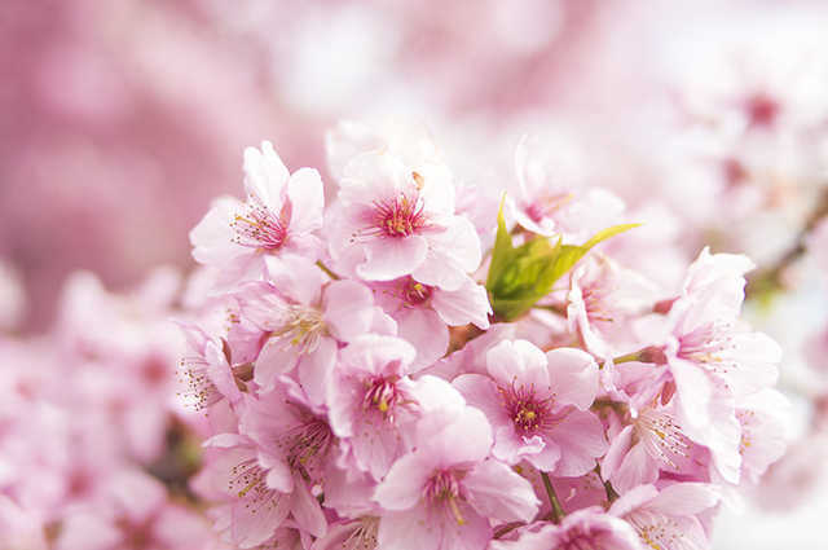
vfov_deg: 29.2
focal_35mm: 46
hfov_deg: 42.8
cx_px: 414
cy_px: 275
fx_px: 1057
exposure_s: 1/1000
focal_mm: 31
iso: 100
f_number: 2.5
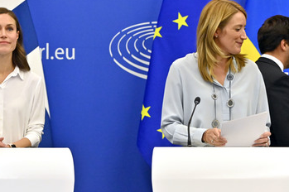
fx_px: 890
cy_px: 98
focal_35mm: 111
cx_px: 110
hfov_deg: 18.4
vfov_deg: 12.3
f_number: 5
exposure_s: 1/640
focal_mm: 86
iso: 8000
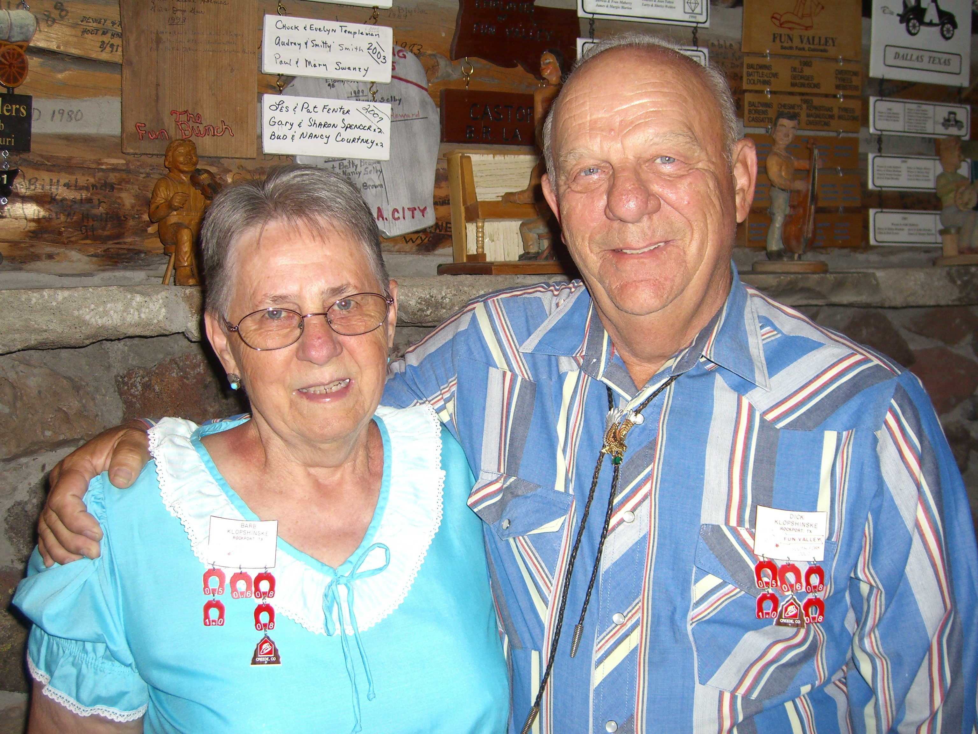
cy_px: 367
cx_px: 489
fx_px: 1074
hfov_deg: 49.0
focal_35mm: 38
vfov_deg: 37.7
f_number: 2.8
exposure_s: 1/60
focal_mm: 7.9
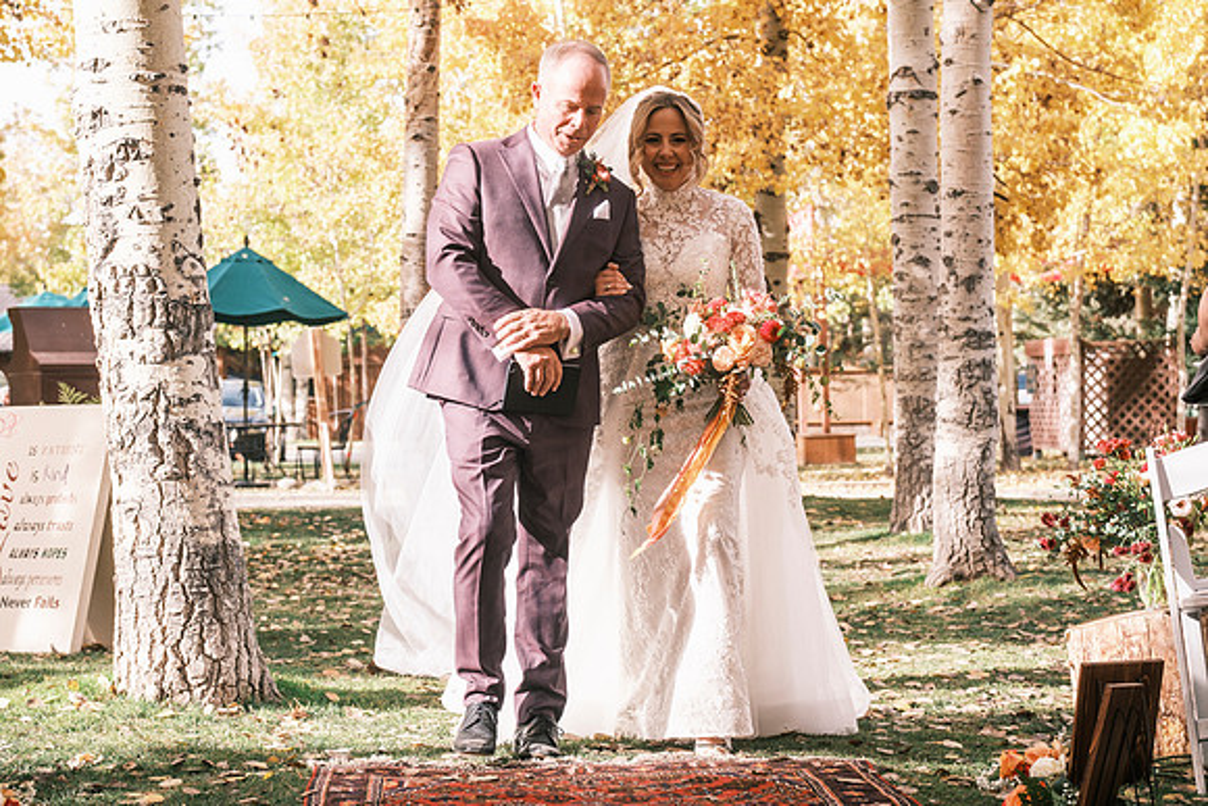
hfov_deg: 27.0
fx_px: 2517
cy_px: 403
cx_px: 604
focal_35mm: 75
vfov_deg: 18.2
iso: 400
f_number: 4.5
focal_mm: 50
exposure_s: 1/500
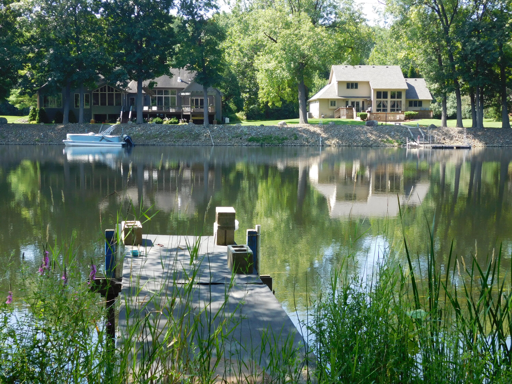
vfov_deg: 28.6
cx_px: 256
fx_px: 754
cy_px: 192
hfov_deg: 37.5
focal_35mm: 51
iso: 125
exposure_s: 1/200
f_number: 3.8
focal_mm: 9
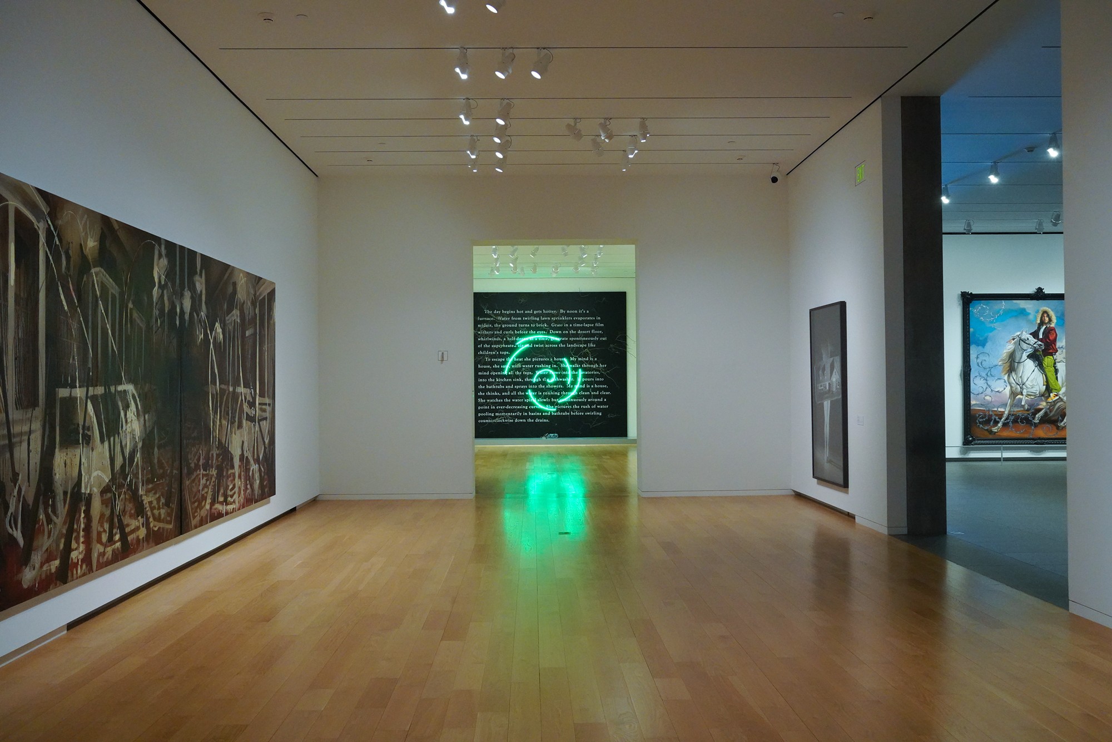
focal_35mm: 32
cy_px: 371
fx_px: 989
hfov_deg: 58.7
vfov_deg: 41.1
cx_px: 556
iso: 8000
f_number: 7.1
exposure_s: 1/100
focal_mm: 32
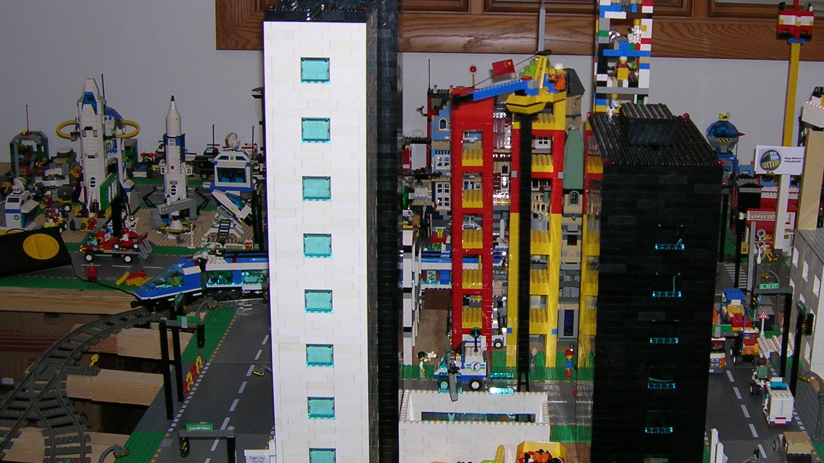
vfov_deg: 22.6
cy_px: 167
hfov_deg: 38.9
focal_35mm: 53
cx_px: 526
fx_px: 1158
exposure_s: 1/60.1
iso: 50
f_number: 2.9
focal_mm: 5.7
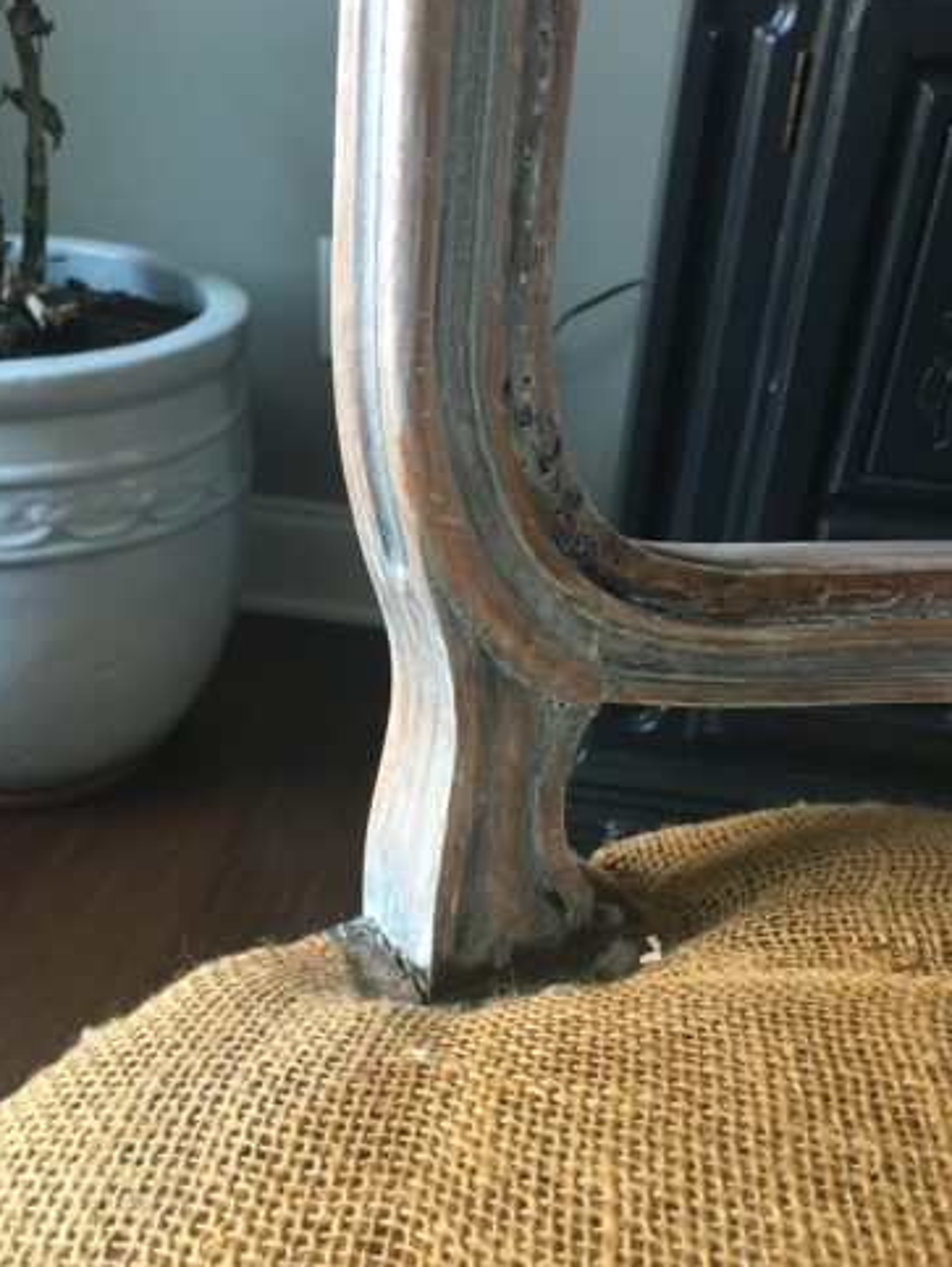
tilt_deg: -29.2
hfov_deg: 46.9
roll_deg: -2.2
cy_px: 645
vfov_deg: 59.9
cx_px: 481
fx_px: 1099
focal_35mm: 30
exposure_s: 1/30
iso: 125
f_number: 2.2
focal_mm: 4.15
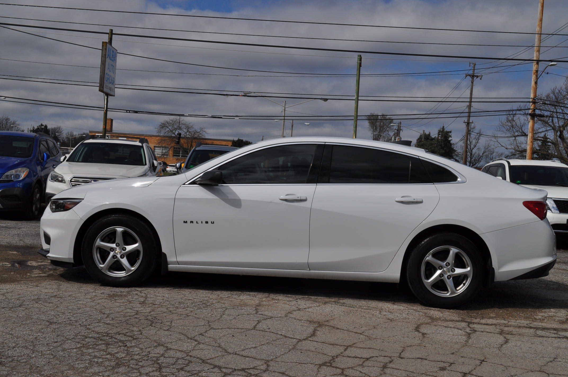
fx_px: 662
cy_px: 188
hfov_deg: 46.4
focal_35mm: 42
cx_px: 284
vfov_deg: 31.8
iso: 200
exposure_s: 1/640
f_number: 13
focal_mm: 28
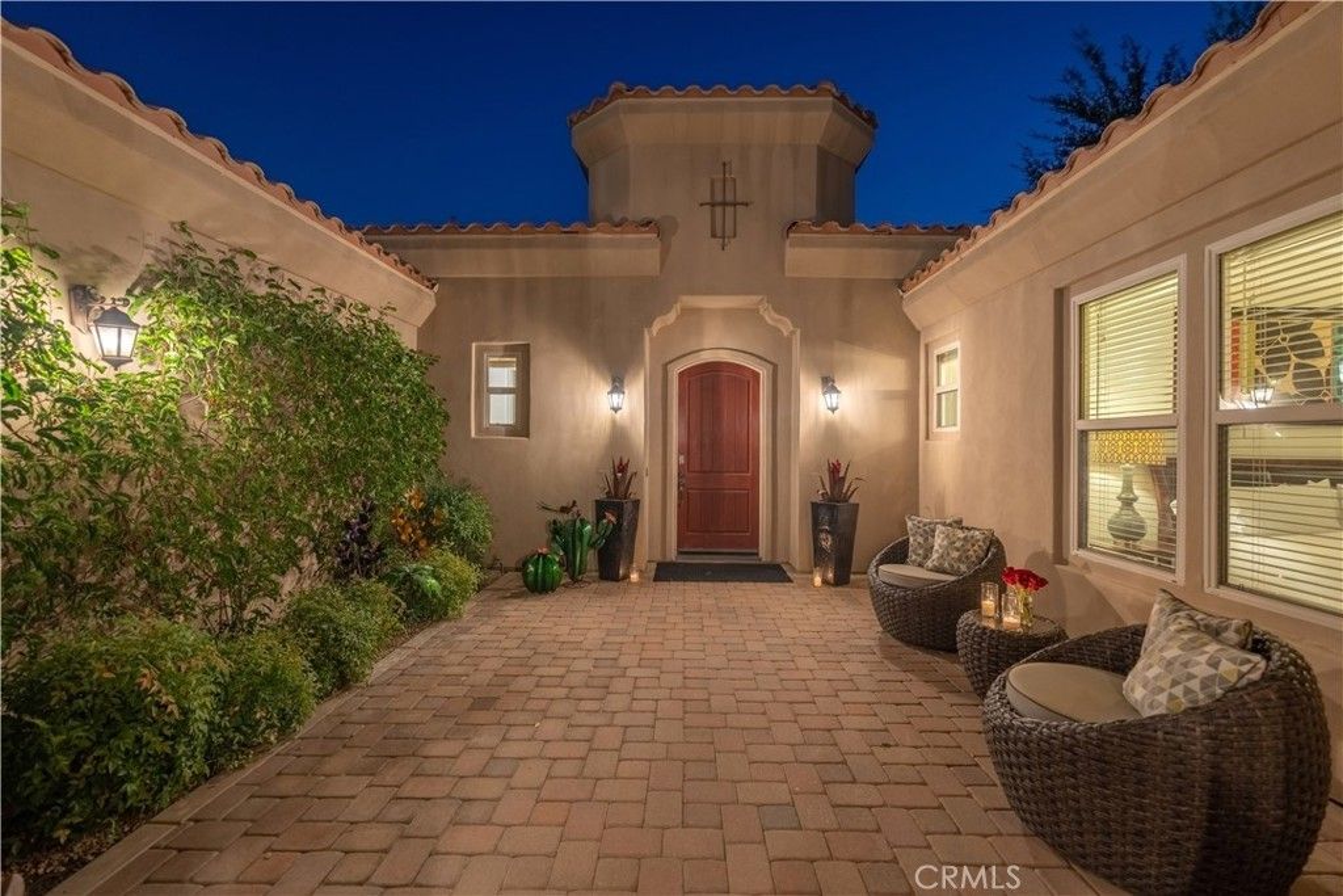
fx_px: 560
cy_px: 448
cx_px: 672
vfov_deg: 77.3
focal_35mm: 15
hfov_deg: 100.4
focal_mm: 15
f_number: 2.8
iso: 100
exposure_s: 1/50
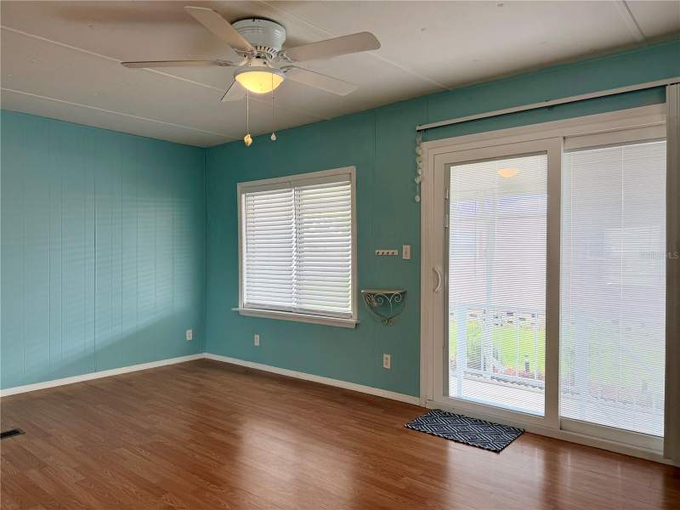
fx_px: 471
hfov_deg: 71.6
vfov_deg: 56.8
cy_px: 255
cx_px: 340
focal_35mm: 24
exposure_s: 1/126
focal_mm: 6.76
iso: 100
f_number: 1.78
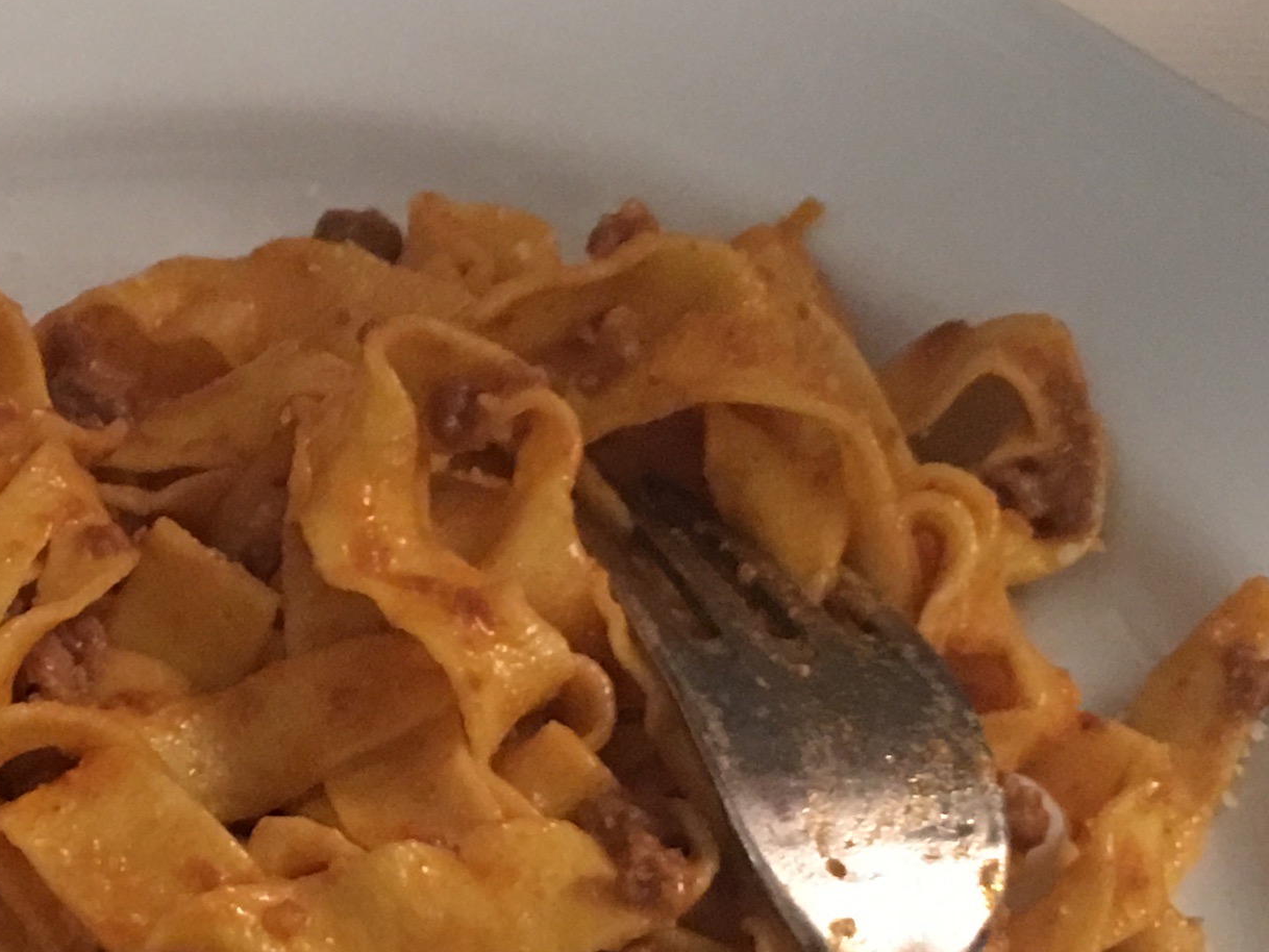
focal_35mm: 96
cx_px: 119
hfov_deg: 20.0
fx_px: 3520
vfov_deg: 15.2
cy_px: 852
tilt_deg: -52.4
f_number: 2.2
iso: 125
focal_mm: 4.15
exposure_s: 1/4
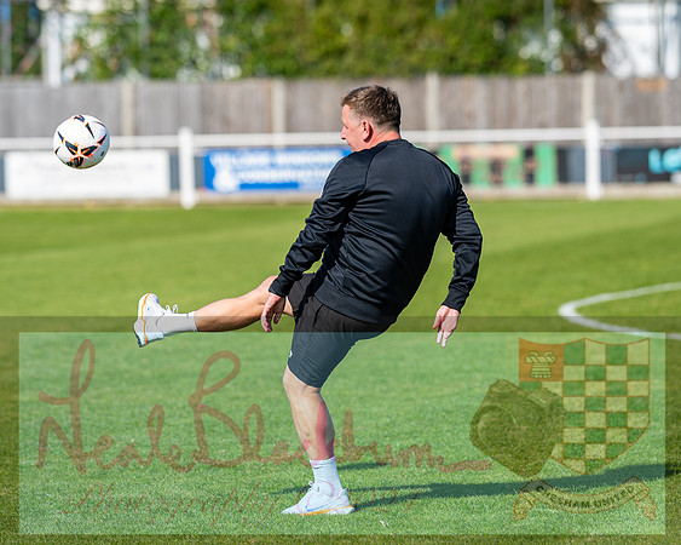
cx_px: 322
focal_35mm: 236
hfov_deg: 8.2
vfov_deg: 6.6
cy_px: 276
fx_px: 4754
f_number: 2.2
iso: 50
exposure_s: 1/2000
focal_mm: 135
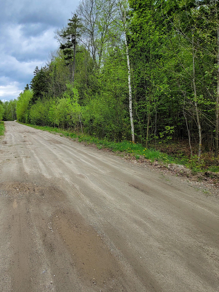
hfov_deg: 63.9
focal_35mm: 19
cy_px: 135
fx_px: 160
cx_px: 50
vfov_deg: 84.5
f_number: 2.2
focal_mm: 2.2
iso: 50
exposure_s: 1/710
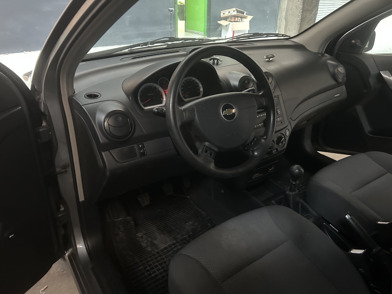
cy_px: 147
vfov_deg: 53.1
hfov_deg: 67.3
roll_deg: -1.0
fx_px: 294
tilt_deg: -27.0
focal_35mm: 26
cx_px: 196
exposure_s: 1/30
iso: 1000
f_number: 1.5
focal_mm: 5.7
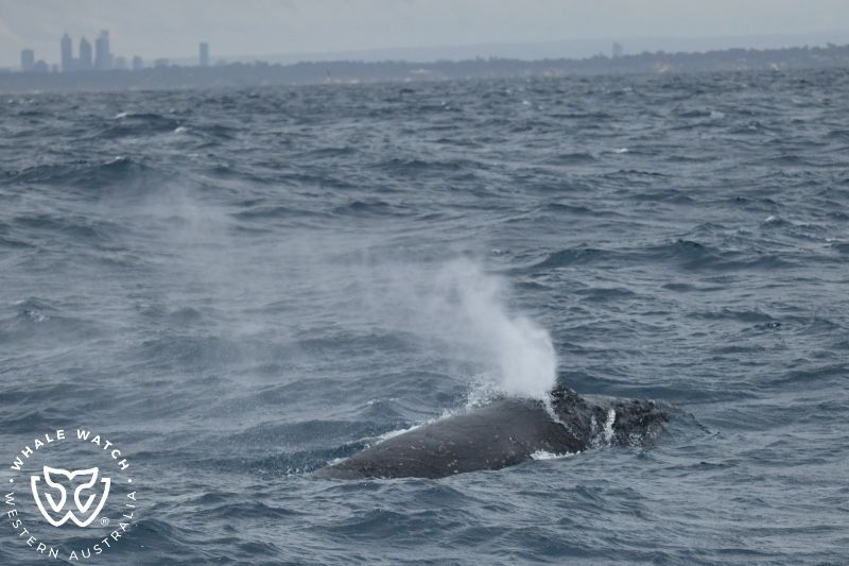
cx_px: 424
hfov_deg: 14.2
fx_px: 3419
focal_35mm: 145
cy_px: 283
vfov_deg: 9.5
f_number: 5
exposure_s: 1/8000
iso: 1000
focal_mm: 145
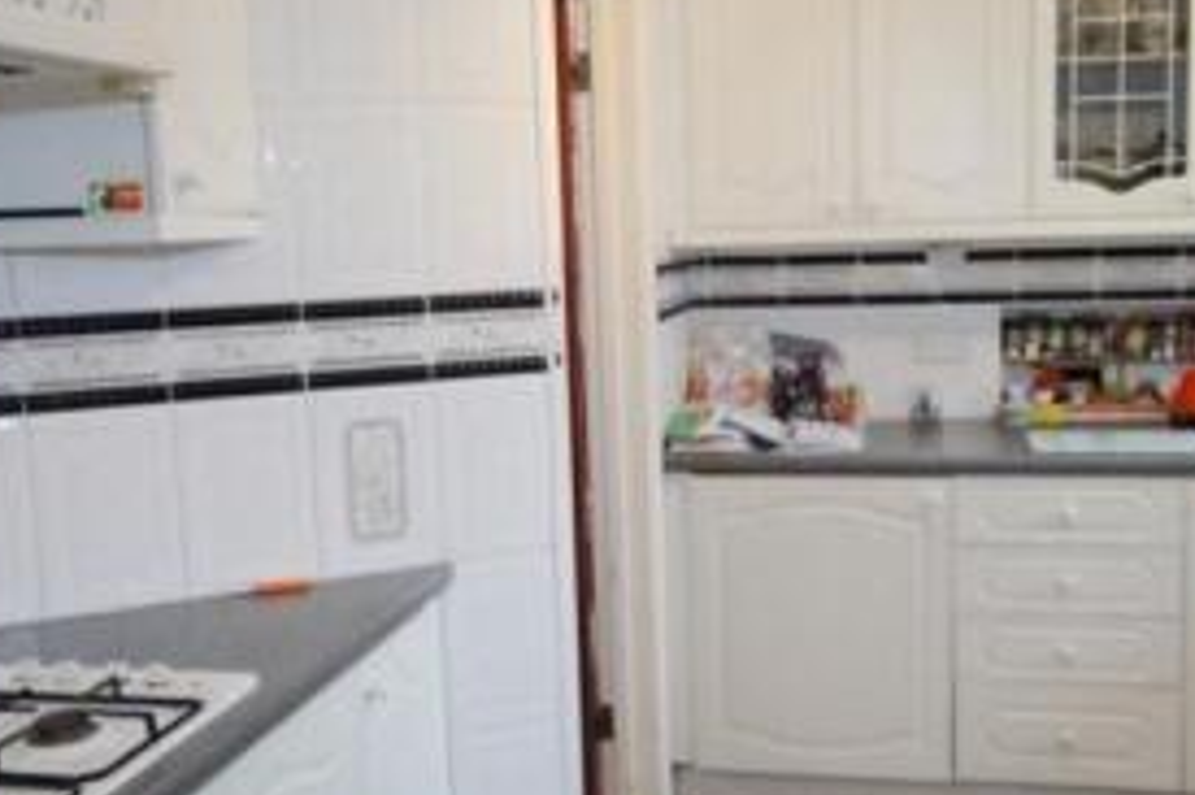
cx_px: 665
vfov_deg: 31.1
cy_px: 415
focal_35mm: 43
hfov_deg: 45.4
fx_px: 1426
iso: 3200
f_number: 4.5
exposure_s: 1/160
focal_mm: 12
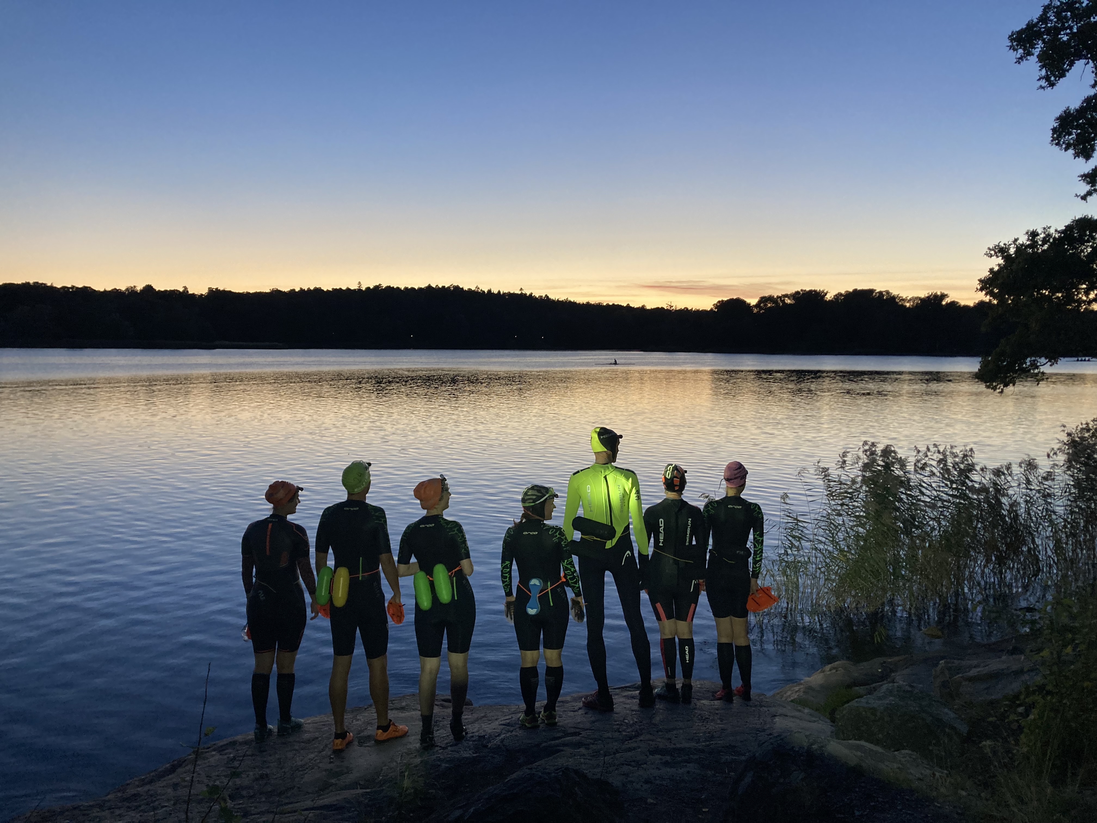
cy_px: 412
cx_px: 548
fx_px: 887
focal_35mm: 28
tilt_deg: -2.7
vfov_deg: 49.7
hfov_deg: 63.4
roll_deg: -1.0
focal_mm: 3.99
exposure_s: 1/60
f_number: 1.8
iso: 100
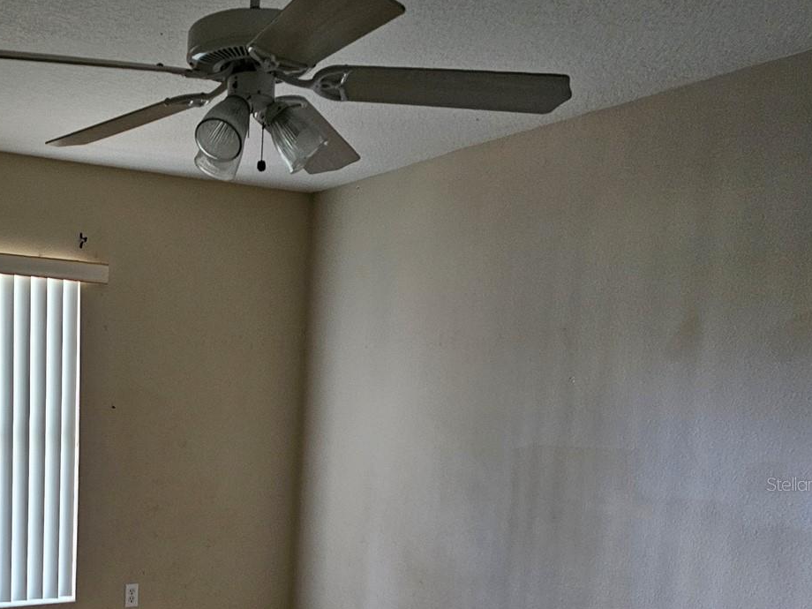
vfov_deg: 34.9
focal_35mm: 40
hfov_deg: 44.2
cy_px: 484
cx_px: 144
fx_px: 938
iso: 800
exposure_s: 1/60
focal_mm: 6.3
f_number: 1.7
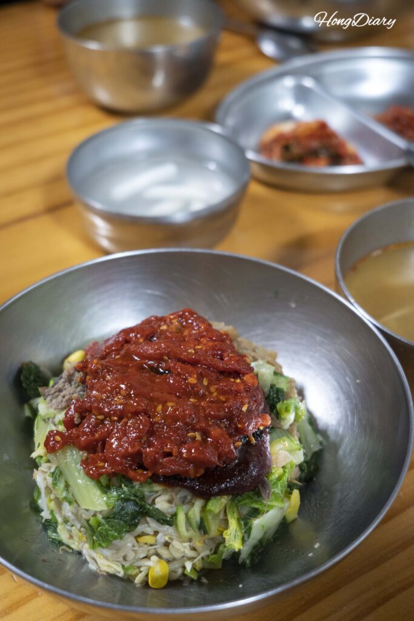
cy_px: 310
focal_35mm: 44
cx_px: 207
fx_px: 759
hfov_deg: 30.5
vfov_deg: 44.5
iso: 3200
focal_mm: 44
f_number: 5.6
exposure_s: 1/60
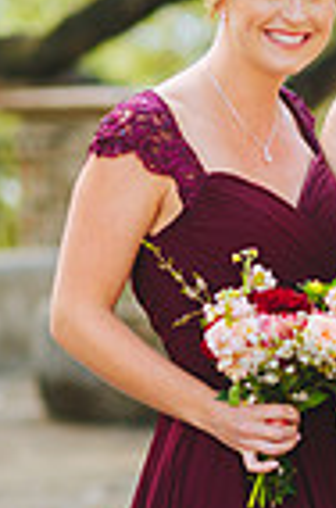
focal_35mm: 270
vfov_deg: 7.6
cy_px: 451
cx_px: 517
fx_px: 3798
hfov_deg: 5.0
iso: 160
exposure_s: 1/400
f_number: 2
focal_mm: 85
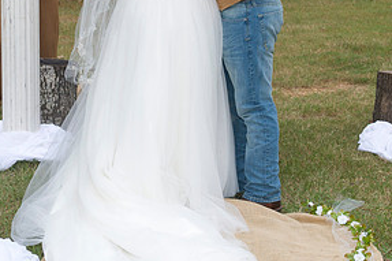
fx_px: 1099
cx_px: 214
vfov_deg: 13.4
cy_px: 36
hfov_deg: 20.2
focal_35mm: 101
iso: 800
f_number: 4.5
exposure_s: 1/160
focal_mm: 50
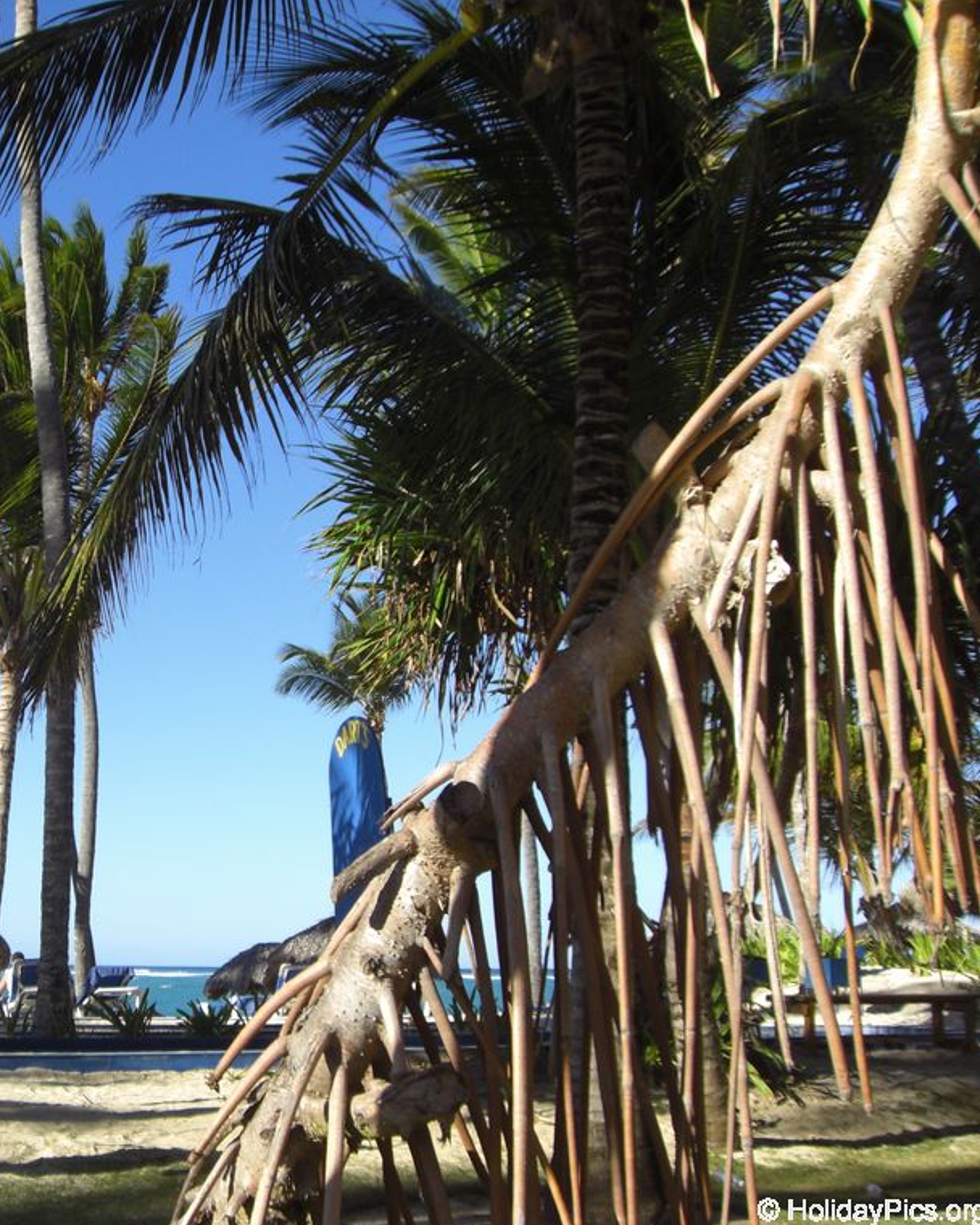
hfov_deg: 29.4
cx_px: 166
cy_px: 617
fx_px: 1813
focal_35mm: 50
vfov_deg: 37.3
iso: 64
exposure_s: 1/800
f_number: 2.7
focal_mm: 6.2
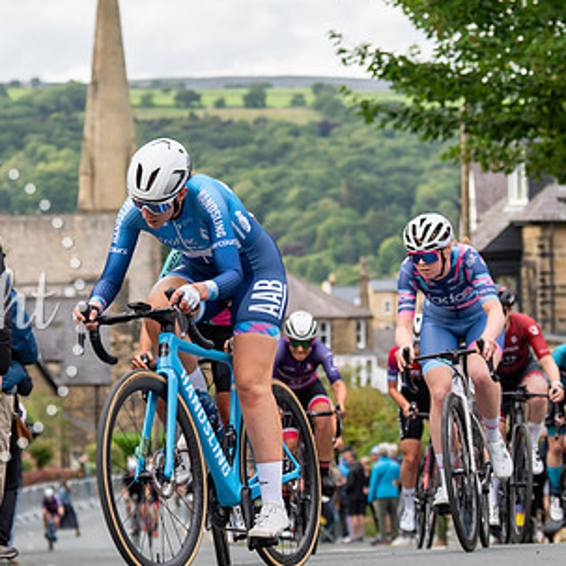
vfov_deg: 11.8
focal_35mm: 148
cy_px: 105
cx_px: 365
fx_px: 2738
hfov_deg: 11.8
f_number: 3.5
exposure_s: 1/500
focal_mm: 70
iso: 500
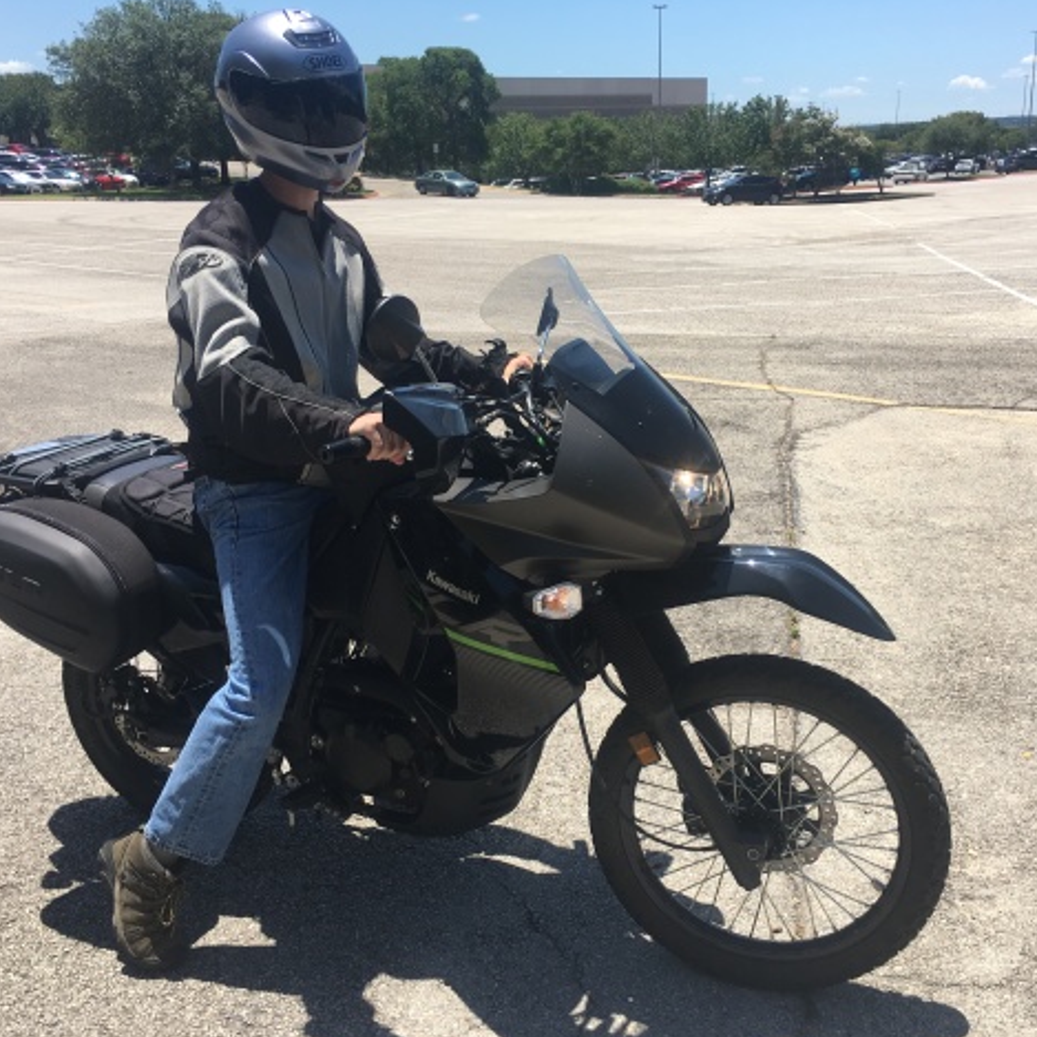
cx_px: 557
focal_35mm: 35
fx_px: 1186
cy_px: 522
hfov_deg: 47.2
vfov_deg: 47.2
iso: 25
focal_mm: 4.15
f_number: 2.2
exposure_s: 1/1304
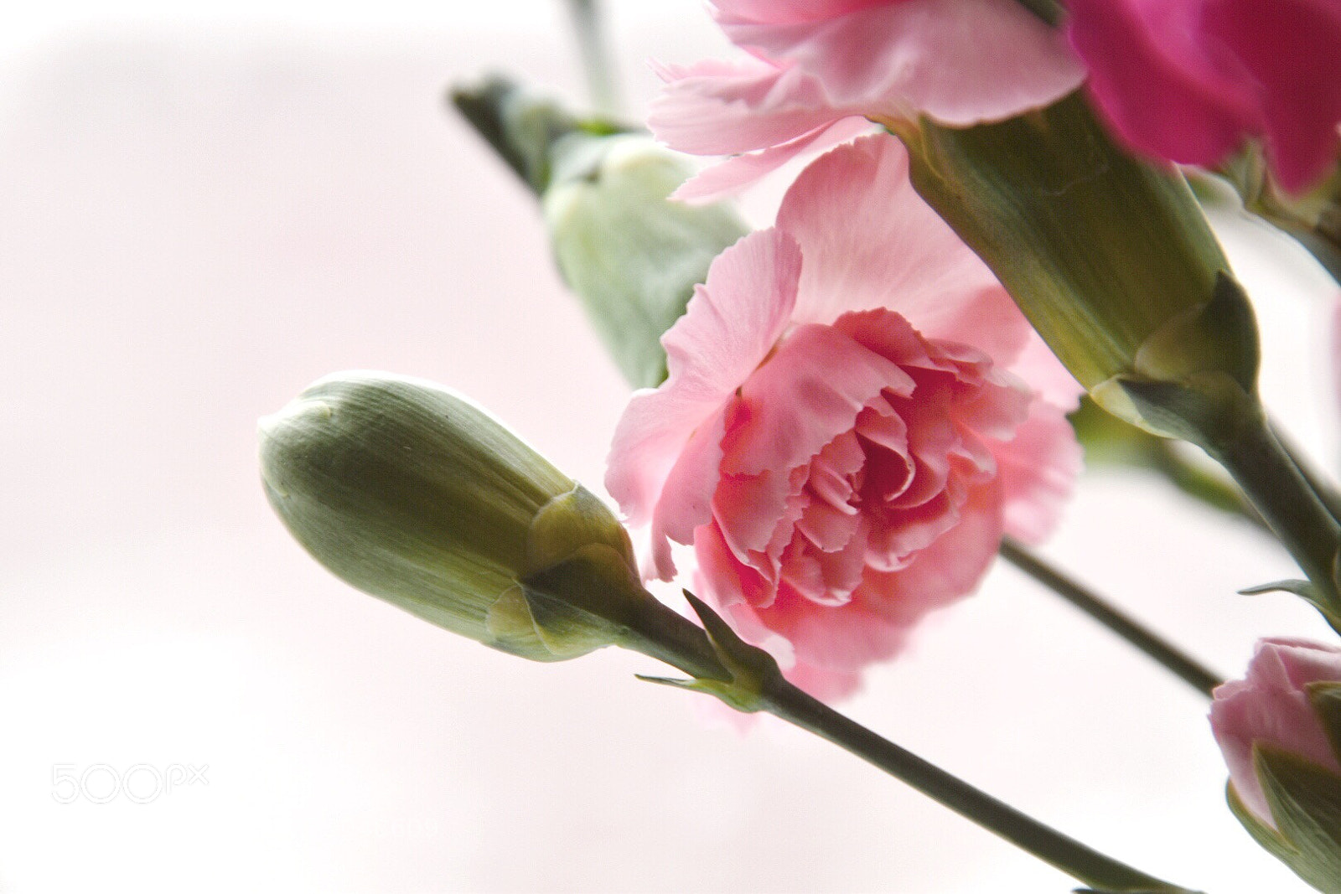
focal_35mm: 600
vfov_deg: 2.3
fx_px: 22350
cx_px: 670
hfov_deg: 3.4
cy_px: 447
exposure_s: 1/80
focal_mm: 400
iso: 100
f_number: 7.1
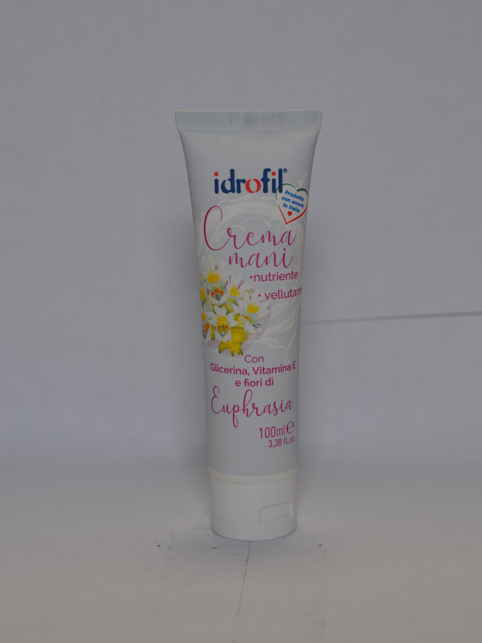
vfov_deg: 20.0
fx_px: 1820
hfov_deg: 15.1
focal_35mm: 98
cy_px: 331
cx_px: 242
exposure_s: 1/320
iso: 400
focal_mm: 60
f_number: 4.5
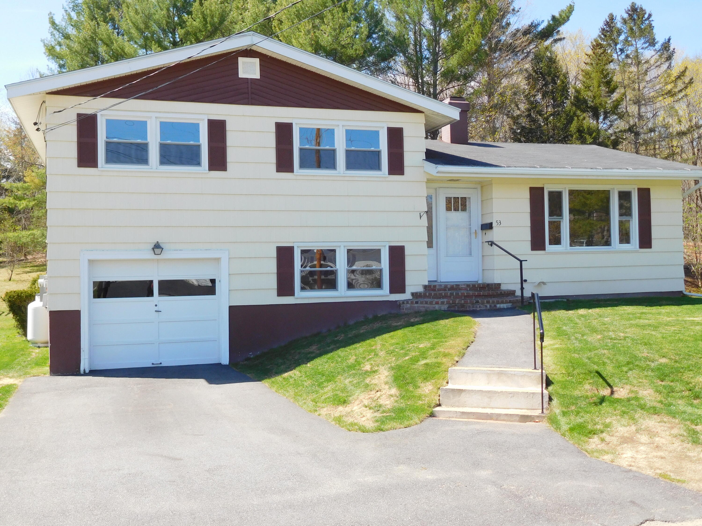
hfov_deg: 52.6
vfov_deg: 40.7
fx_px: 710
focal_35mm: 35
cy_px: 263
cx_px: 351
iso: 125
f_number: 3.8
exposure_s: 1/500
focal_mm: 6.2
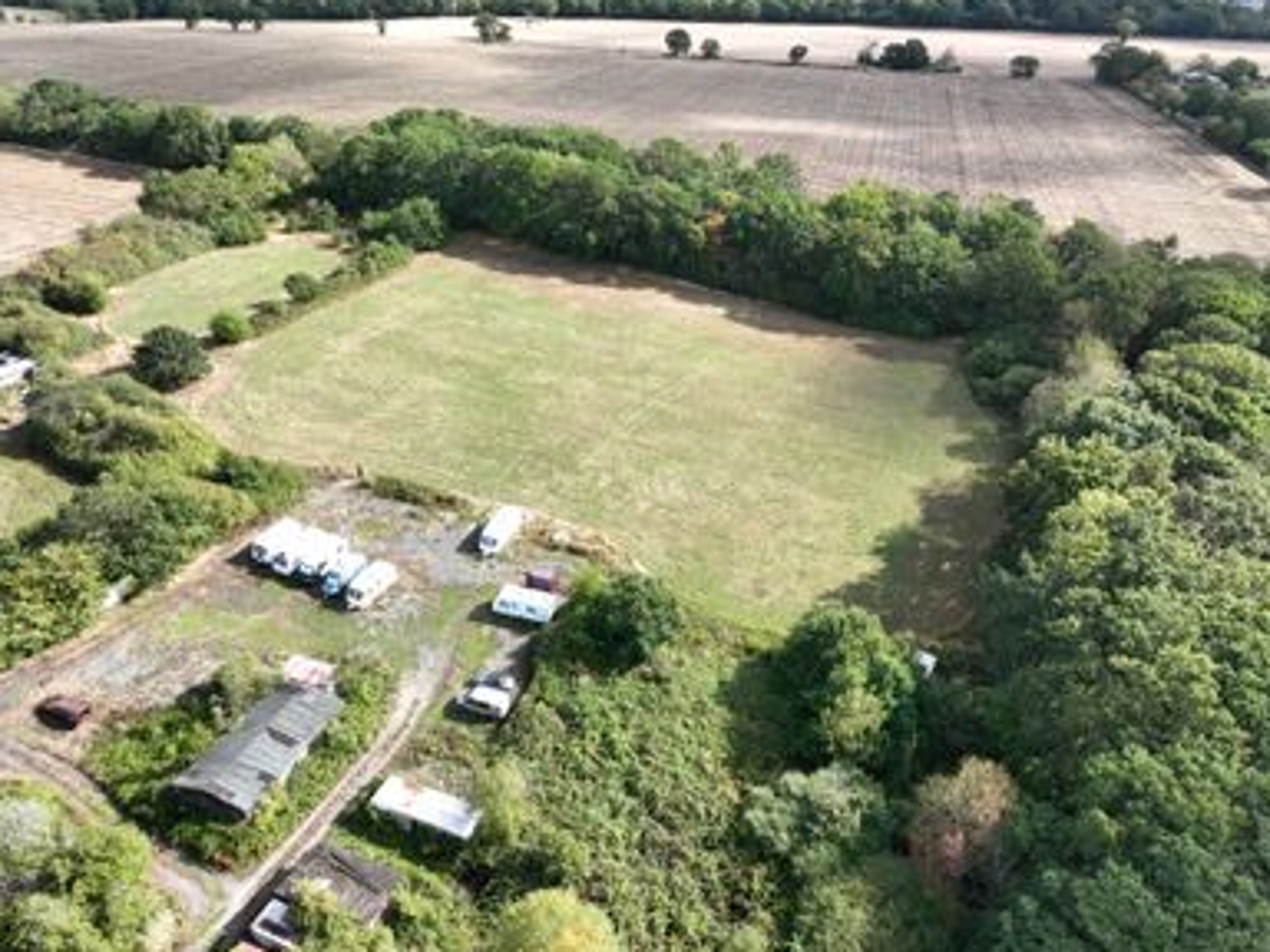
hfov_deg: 69.4
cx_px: 628
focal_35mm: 25
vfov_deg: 54.9
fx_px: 917
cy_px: 476
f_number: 2.8
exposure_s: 1/500
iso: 100
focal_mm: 12.29
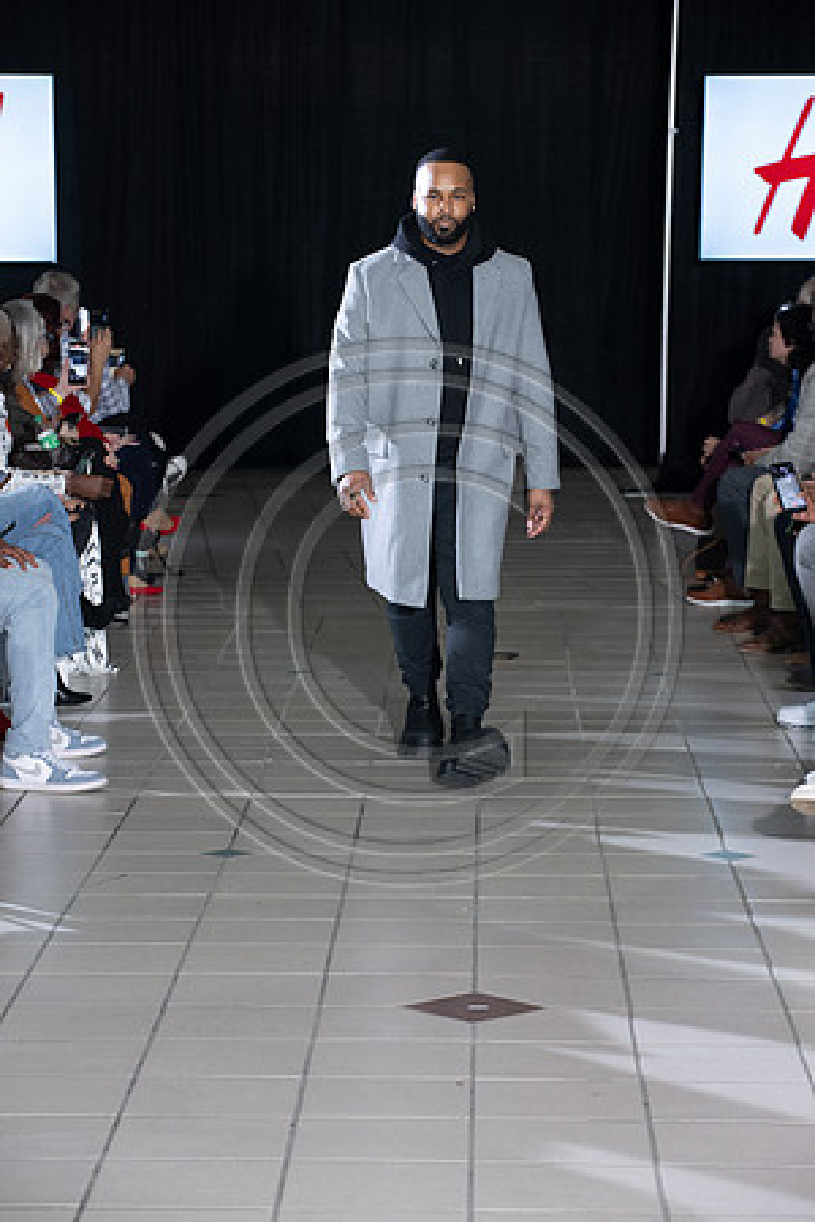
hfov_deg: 12.2
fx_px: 3803
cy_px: 611
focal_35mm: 112
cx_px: 408
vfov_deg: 18.3
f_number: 5.6
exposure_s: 1/125
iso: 1250
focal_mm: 112
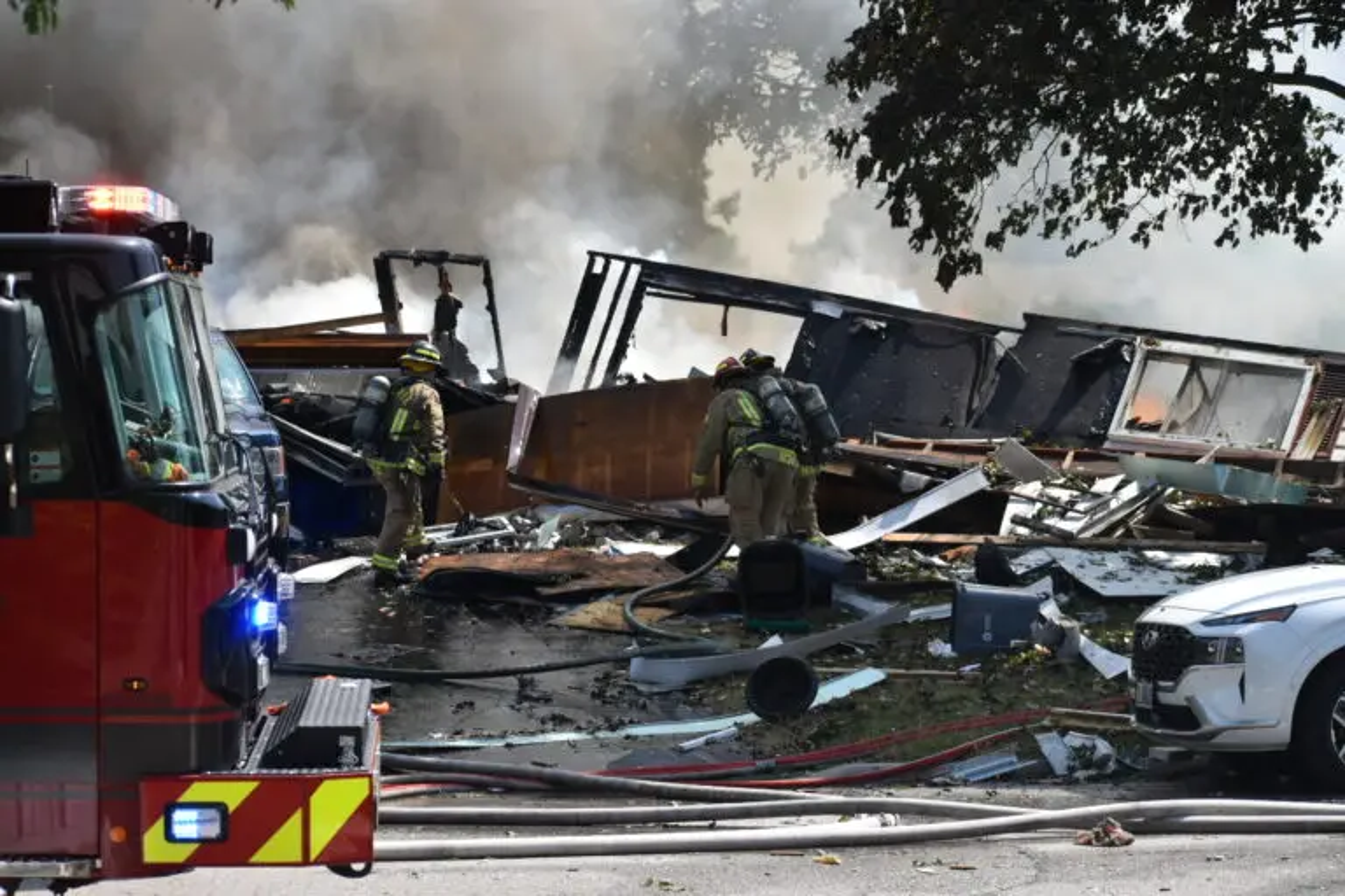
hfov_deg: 19.5
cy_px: 448
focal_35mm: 105
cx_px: 672
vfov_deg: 13.0
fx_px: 3923
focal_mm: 70
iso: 400
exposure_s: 1/1600
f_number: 5.6
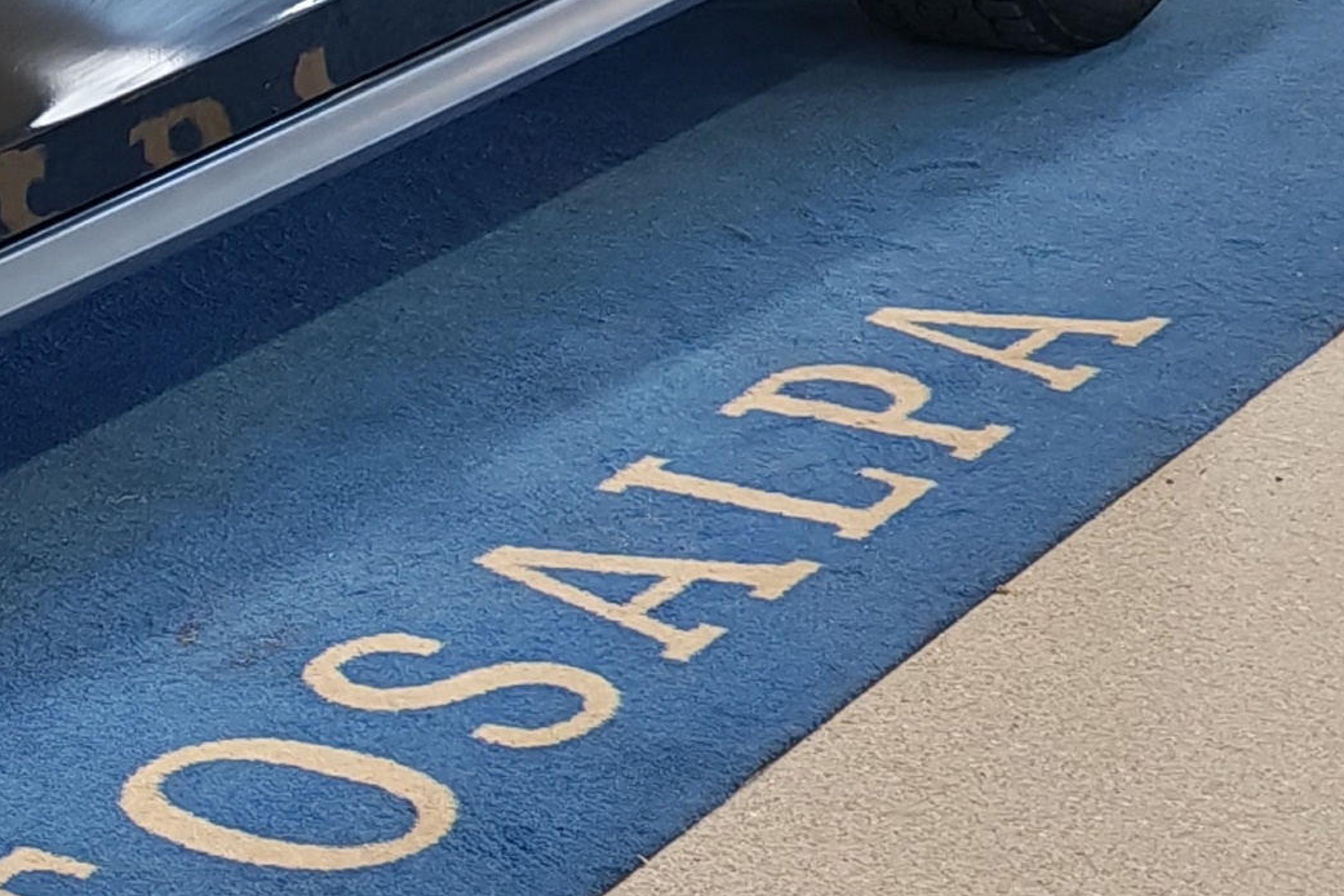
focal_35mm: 135
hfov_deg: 14.1
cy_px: -8
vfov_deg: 10.1
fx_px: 5040
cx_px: -714
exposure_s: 1/100
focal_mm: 6.12
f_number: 1.9
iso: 103
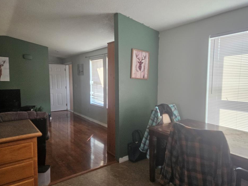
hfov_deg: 69.3
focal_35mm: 25
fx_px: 179
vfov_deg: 54.9
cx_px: 132
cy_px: 95
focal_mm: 5.4
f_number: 1.8
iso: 400
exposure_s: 1/359
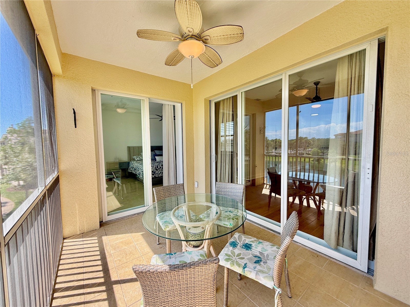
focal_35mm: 14
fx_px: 166
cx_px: 205
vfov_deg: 85.7
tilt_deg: -2.8
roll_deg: +0.0
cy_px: 154
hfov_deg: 102.1
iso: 50
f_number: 2.2
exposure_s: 1/206
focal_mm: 2.22
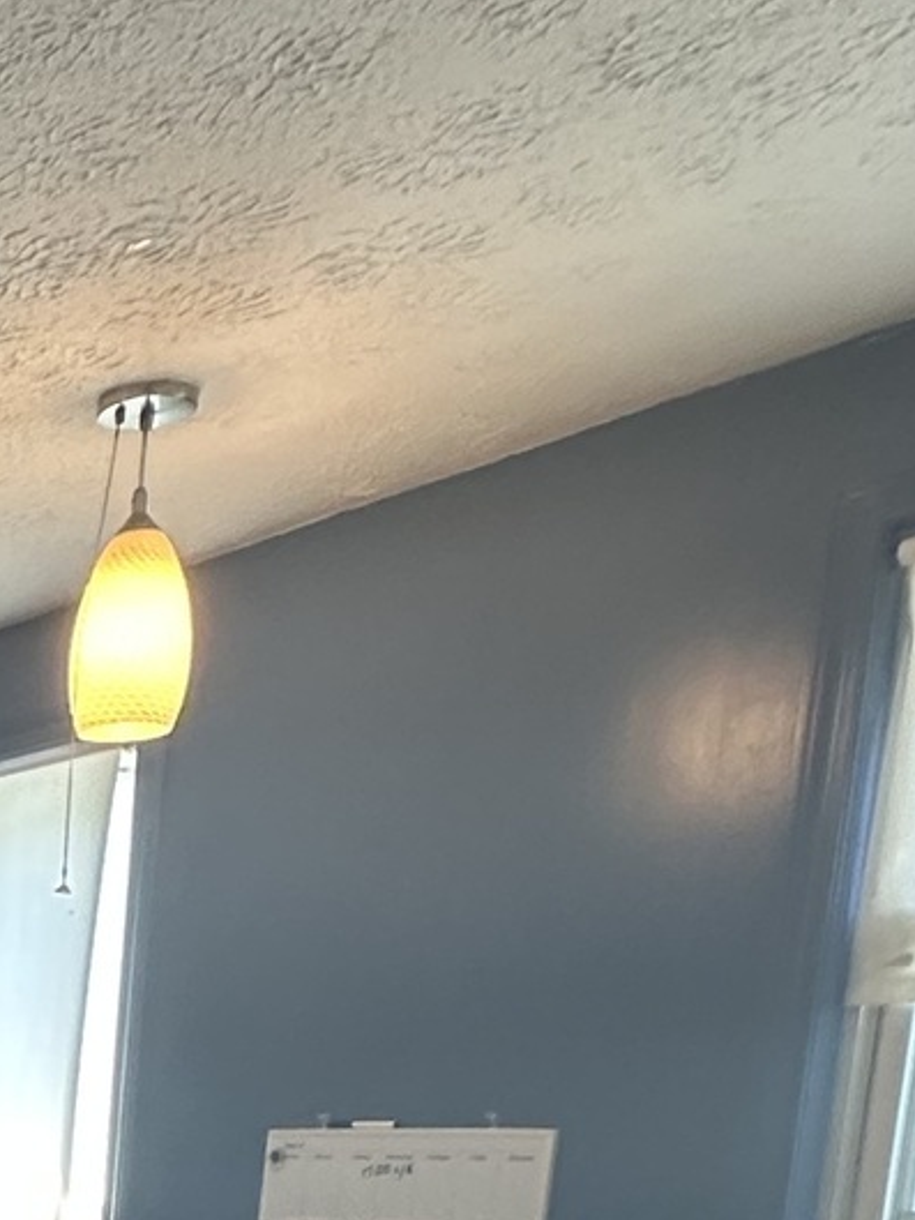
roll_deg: +0.0
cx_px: -742
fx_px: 2149
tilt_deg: -9.3
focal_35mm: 61
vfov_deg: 26.7
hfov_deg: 18.6
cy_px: 1594
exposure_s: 1/60
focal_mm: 2.22
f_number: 2.2
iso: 200
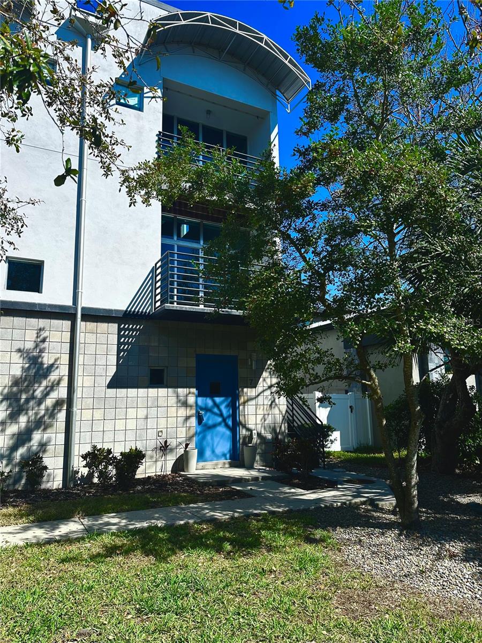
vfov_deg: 71.6
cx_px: 241
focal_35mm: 24
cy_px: 322
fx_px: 446
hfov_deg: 56.8
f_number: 1.78
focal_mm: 6.86
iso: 80
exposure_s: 1/3717
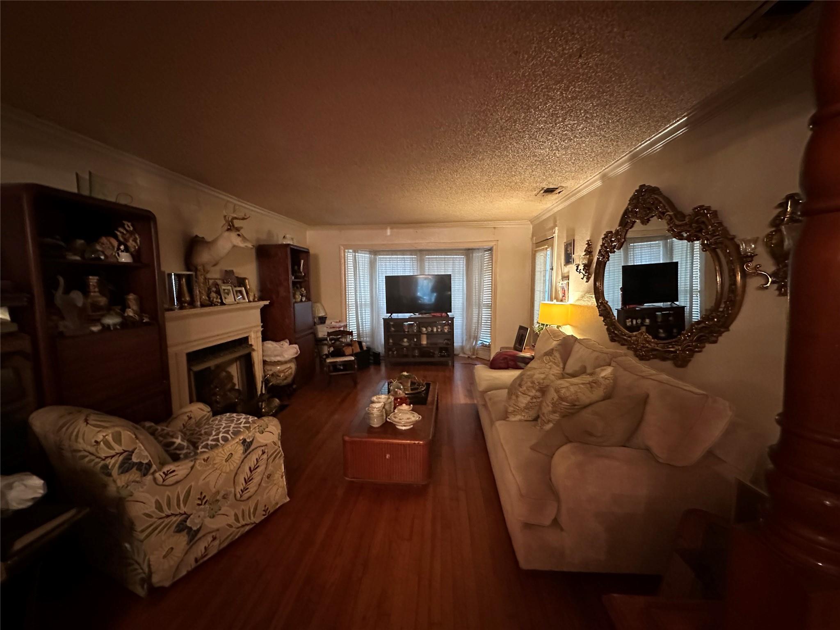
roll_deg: +0.1
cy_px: 315
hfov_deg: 102.1
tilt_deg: -5.2
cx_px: 420
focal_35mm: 14
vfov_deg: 85.7
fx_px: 340
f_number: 2.2
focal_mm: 2.22
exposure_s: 1/40
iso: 1250
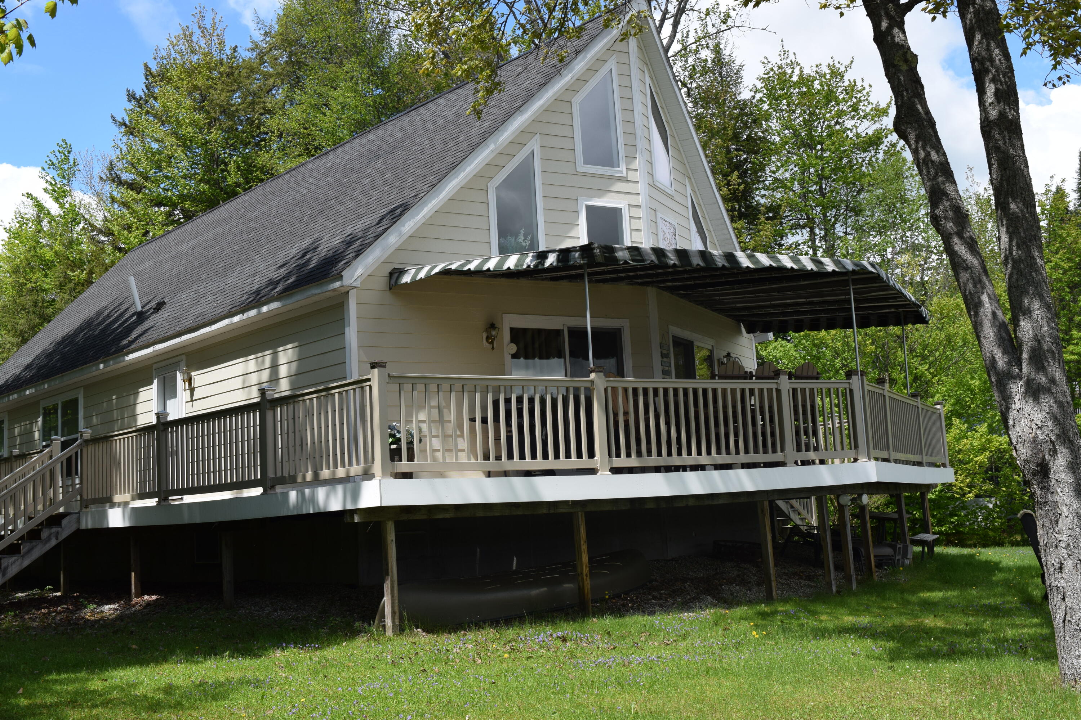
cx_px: 540
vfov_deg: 36.9
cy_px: 360
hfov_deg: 53.1
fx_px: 1081
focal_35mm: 36
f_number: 9
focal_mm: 24
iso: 200
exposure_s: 1/320
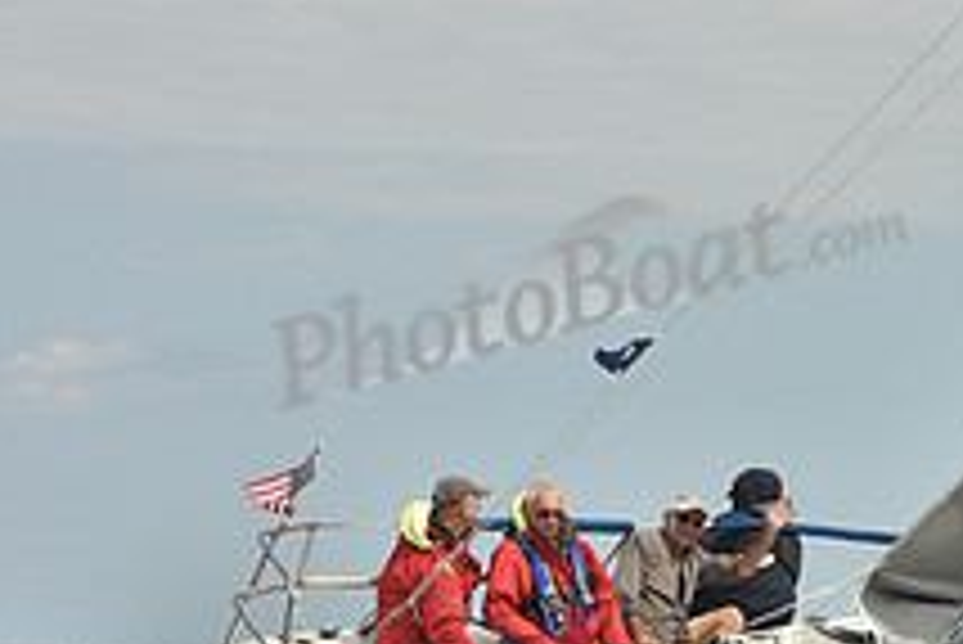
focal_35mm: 190
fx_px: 5086
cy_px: 462
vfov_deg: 7.2
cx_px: 1143
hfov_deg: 10.6
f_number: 10
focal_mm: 70
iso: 320
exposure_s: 1/1250
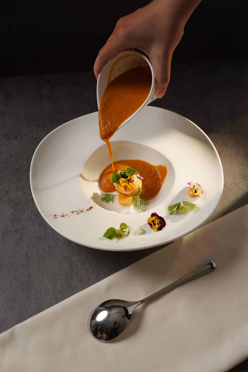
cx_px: 124
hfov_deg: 26.0
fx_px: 537
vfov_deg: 38.2
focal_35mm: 52
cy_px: 186
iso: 320
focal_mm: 52
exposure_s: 1/100
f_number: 5.6
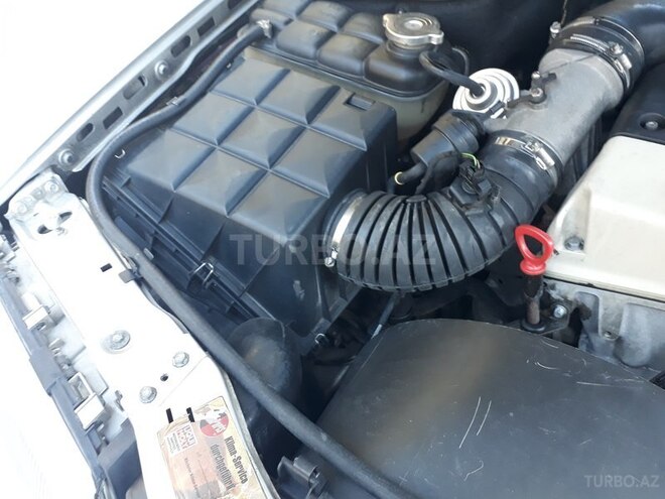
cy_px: 250
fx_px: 519
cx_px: 332
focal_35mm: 27
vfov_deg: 51.4
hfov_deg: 65.3
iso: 125
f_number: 1.9
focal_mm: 3.6
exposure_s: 1/33
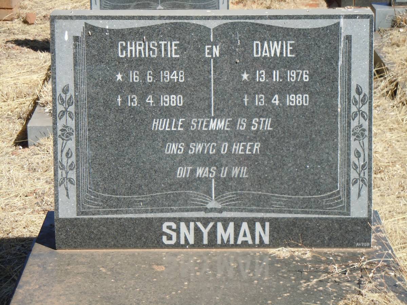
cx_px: 204
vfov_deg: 14.5
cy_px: 152
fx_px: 1199
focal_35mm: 102
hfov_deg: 19.3
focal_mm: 18.3
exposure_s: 1/800
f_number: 4.5
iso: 200
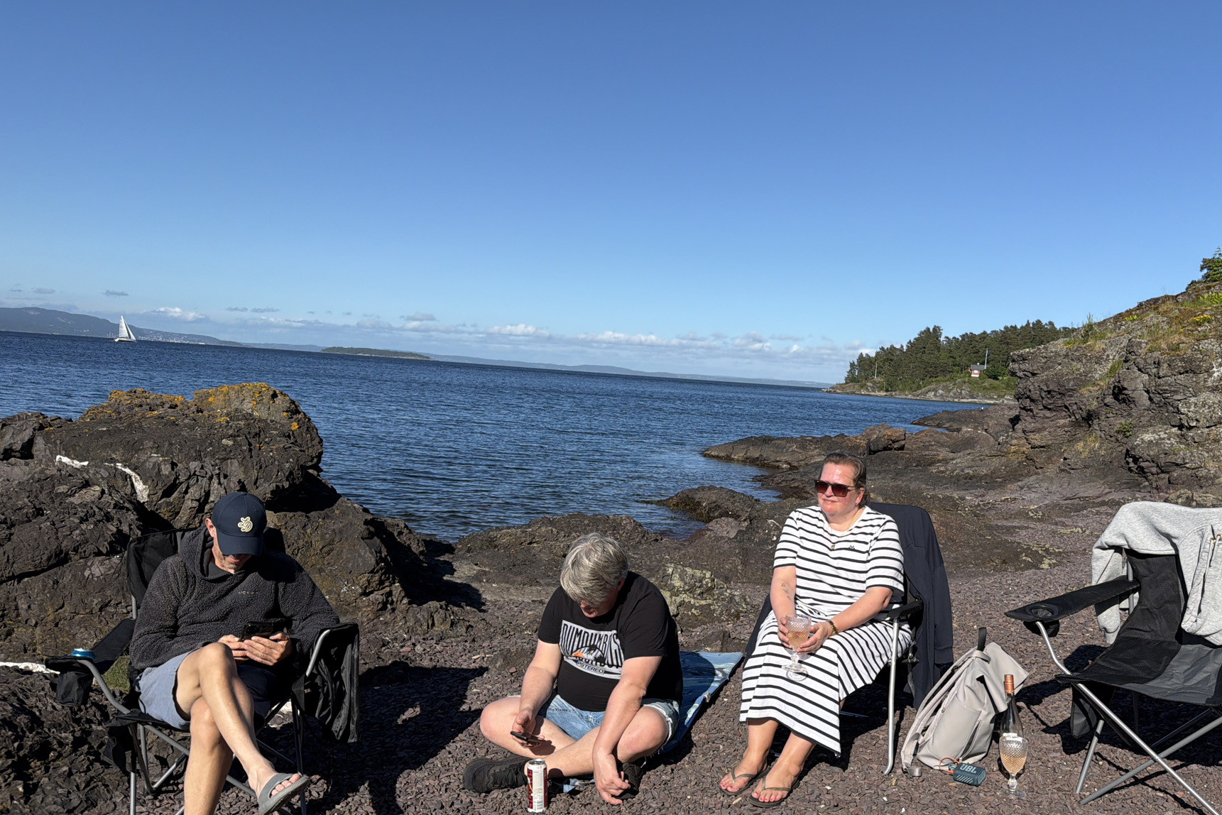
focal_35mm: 29
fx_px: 984
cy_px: 471
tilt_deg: -6.4
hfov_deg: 63.3
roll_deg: -3.8
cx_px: 705
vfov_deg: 44.8
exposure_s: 1/5714
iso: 80
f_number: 1.78
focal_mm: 6.76
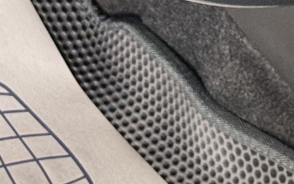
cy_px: -315
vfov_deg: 5.0
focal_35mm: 250
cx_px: 274
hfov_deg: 8.4
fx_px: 2003
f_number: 1.78
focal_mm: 6.76
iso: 320
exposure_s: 1/40
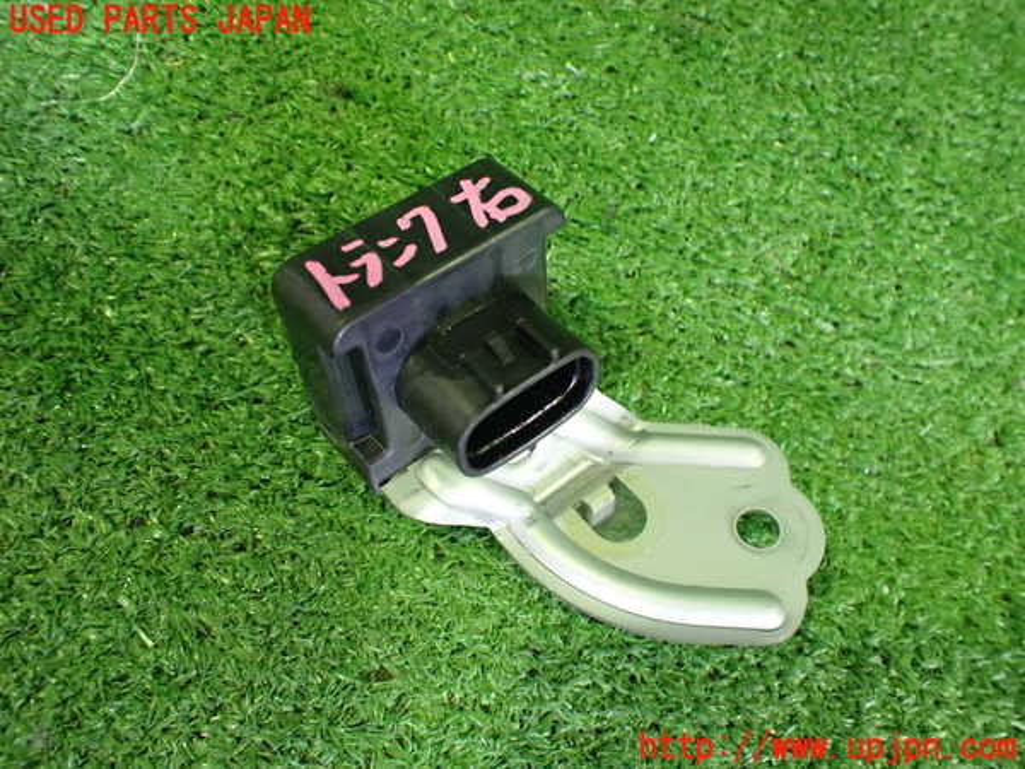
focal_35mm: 30
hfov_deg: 60.0
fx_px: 888
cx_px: 512
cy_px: 384
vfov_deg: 46.8
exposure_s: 1/30
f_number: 2.3
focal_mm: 5.4
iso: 800
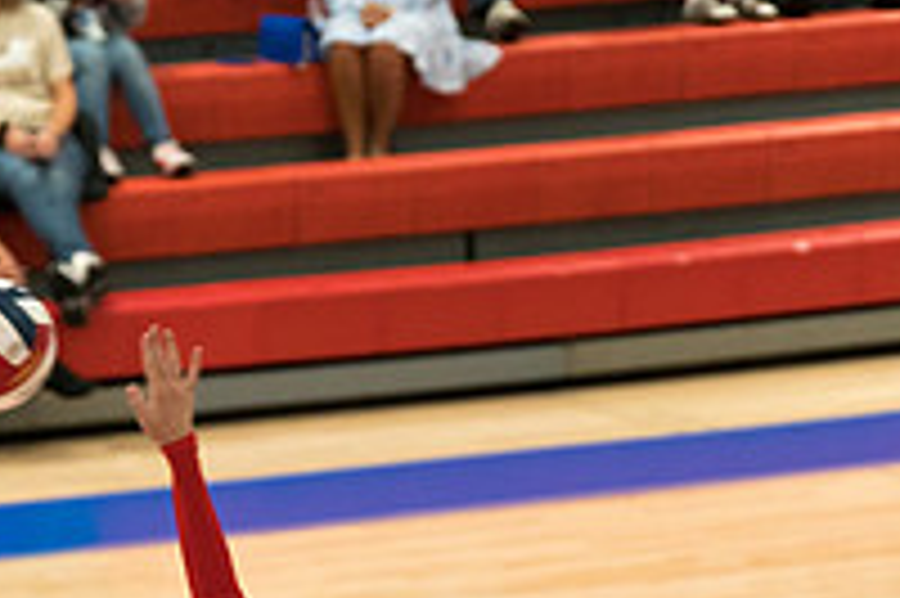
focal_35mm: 322
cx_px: 369
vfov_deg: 4.2
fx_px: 8043
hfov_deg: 6.4
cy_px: 861
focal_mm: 111
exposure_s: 1/1000
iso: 3200
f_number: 2.8
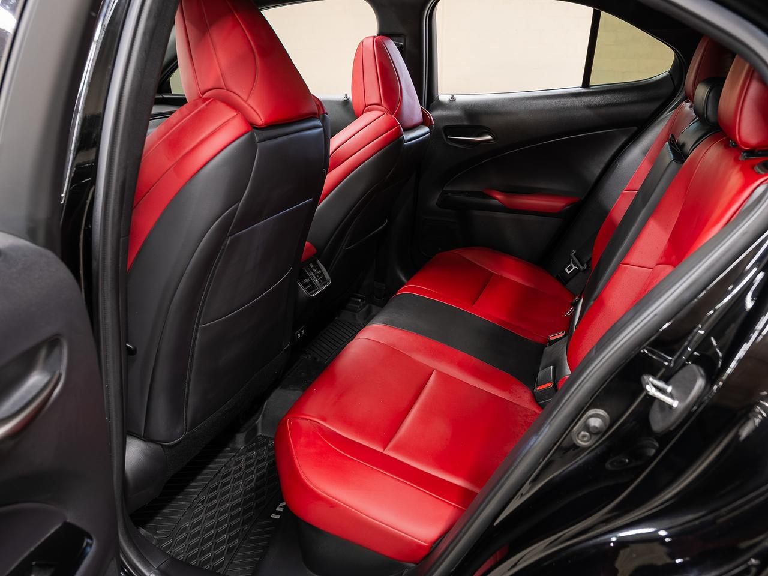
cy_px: 296
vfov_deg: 51.1
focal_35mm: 27
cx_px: 416
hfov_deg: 64.9
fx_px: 603
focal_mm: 24
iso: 100
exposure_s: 1
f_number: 5.6
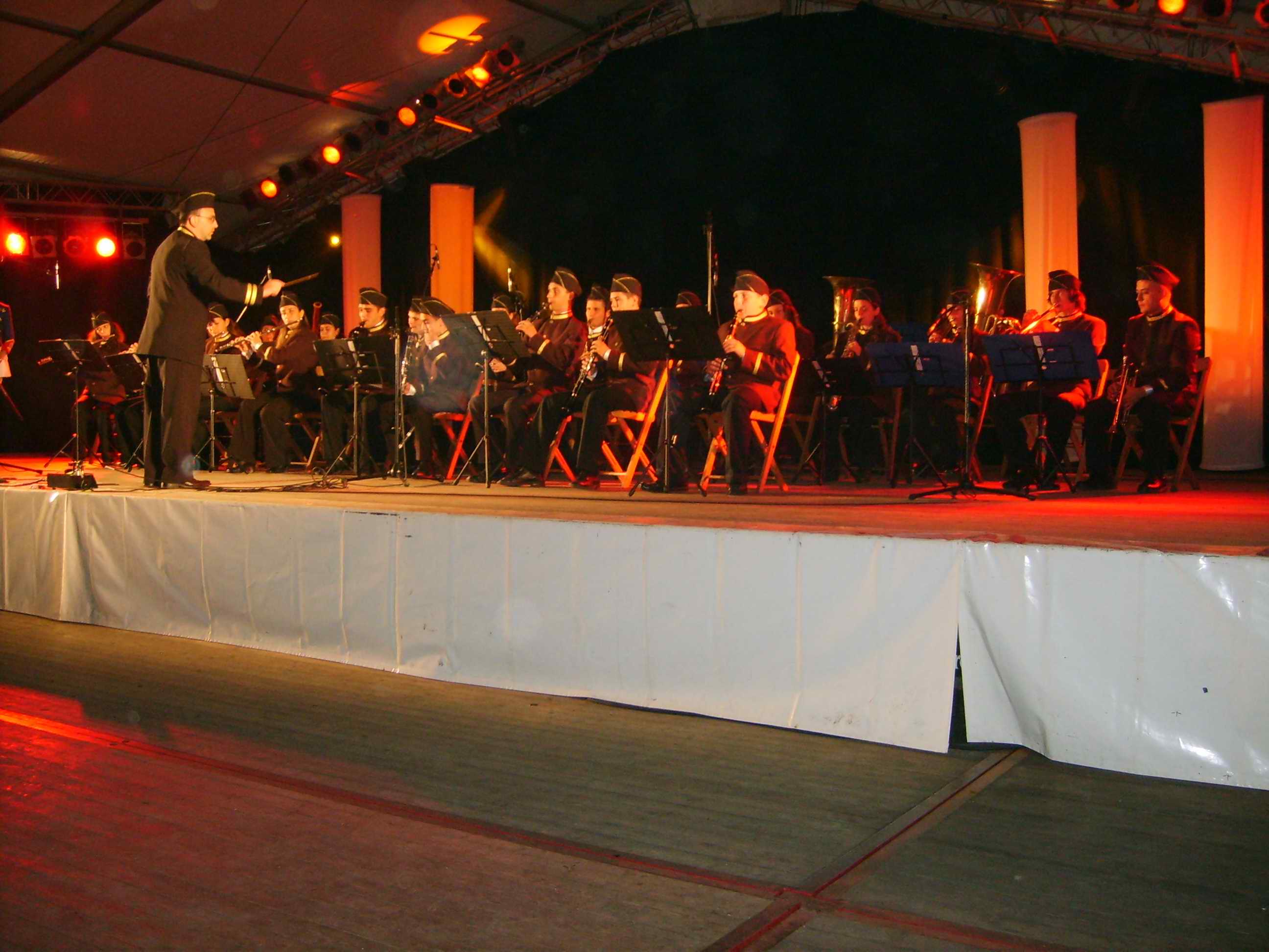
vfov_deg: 40.7
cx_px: 634
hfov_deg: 52.6
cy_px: 476
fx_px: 1283
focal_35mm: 35
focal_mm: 5.8
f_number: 2.8
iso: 245
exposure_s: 1/30
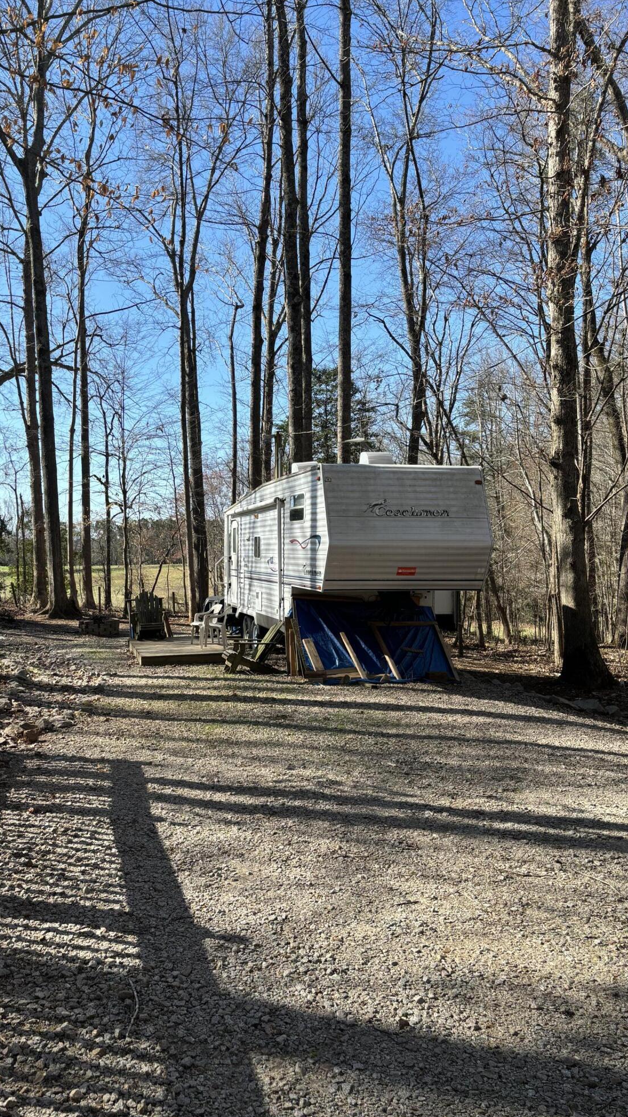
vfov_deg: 66.1
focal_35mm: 29
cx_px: 226
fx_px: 859
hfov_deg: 39.8
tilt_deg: +0.1
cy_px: 571
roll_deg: +0.8
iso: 50
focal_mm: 5.96
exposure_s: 1/1543
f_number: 1.6
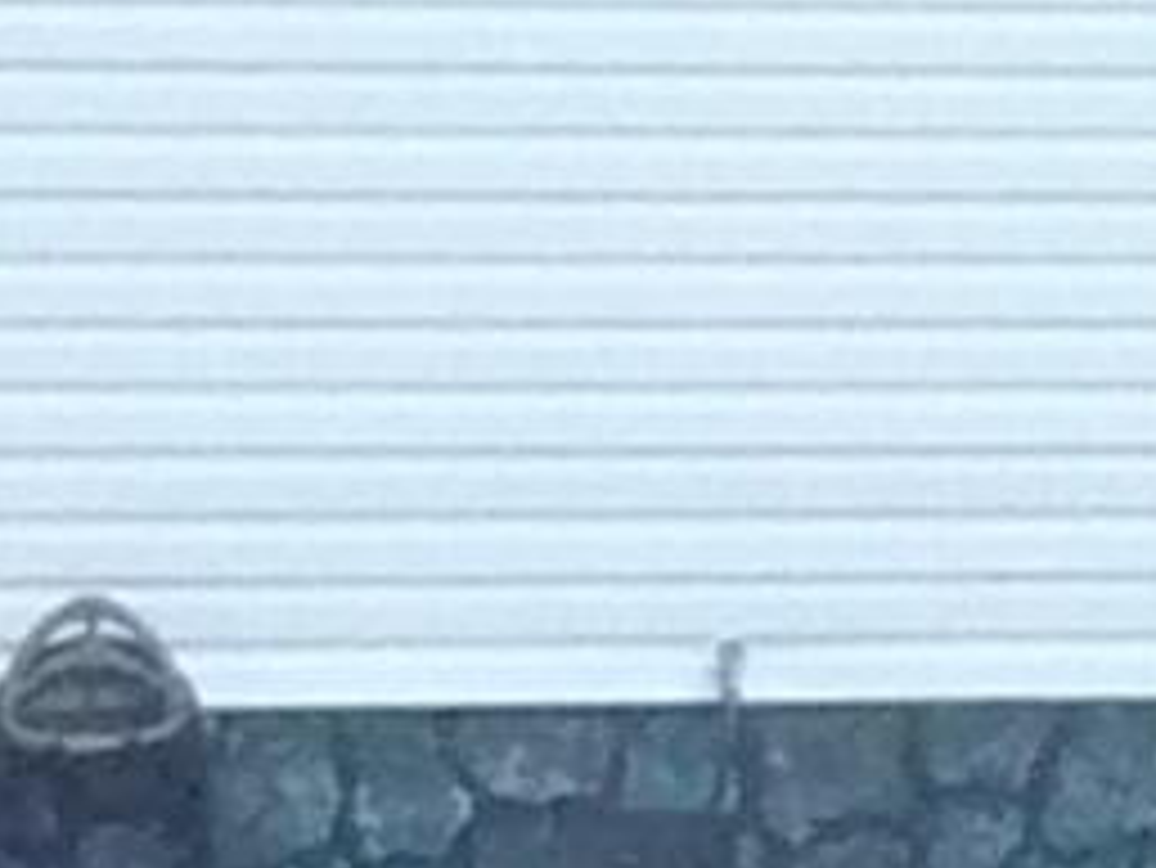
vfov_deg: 4.3
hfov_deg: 5.4
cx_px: 3230
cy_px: 382
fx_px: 11694
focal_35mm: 350
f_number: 8
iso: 400
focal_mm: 4.7
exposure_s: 1/160
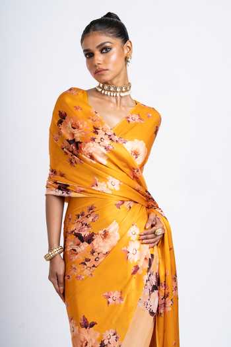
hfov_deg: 16.1
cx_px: 116
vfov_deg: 23.9
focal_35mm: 85
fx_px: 818
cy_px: 174
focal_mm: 85
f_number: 11
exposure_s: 1/160
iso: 200
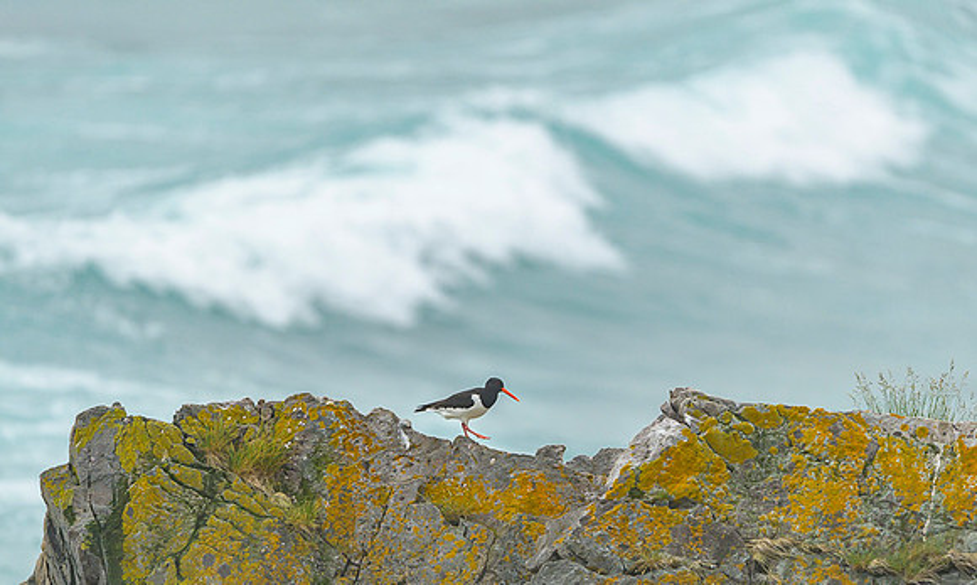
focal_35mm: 559
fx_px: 14717
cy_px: 354
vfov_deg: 2.3
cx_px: 530
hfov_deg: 3.8
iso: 800
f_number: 4
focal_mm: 500
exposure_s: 1/800
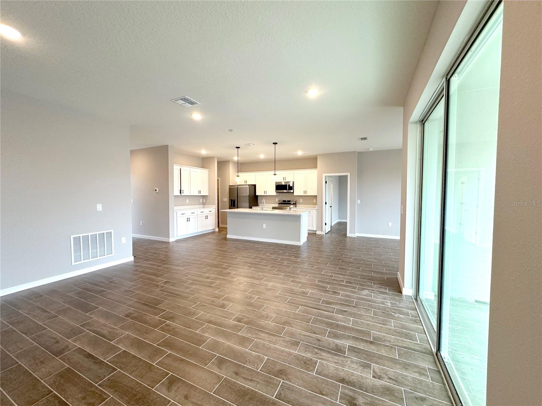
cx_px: 271
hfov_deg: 102.1
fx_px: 219
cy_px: 203
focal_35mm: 14
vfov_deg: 85.7
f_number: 2.2
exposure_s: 1/120
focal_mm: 2.22
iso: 320
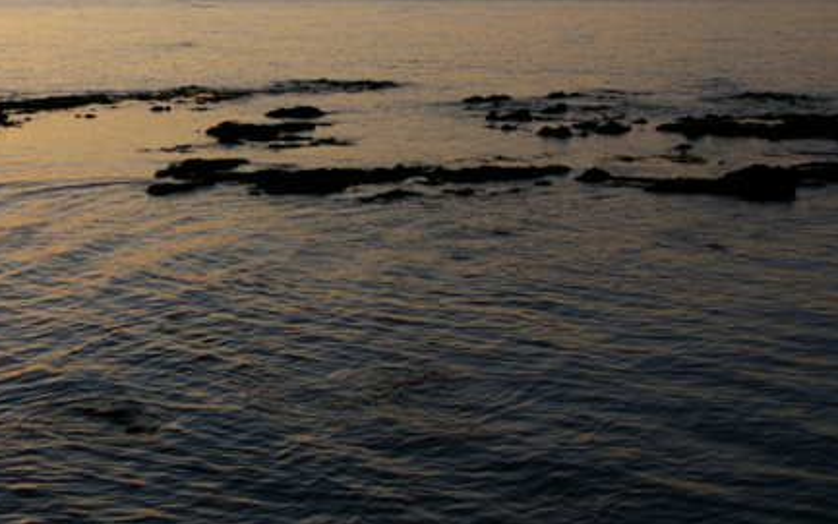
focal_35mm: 65
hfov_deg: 31.0
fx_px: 1484
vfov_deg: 20.0
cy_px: 174
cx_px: 207
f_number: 6.7
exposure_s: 1/180
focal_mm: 23
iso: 200
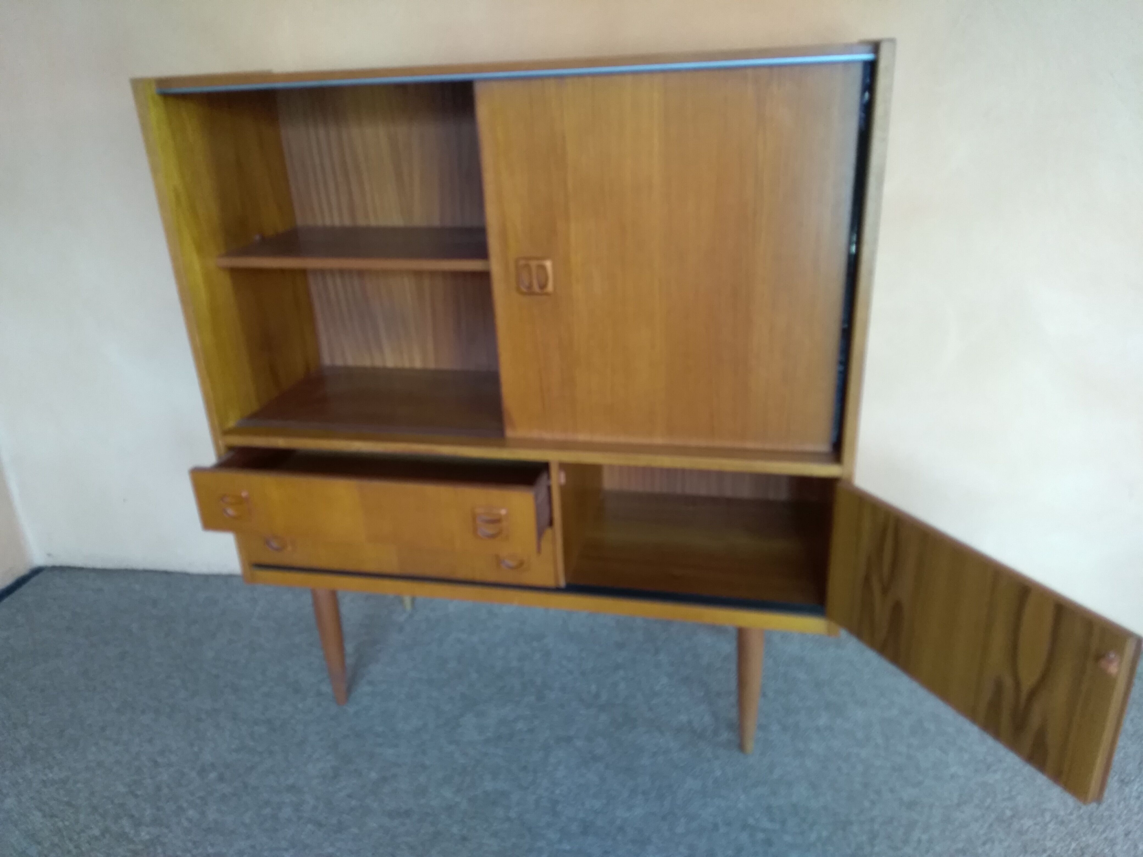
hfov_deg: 67.3
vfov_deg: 53.1
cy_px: 428
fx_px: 859
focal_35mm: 26
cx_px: 572
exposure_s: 1/33.3
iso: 447
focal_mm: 3.54
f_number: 2
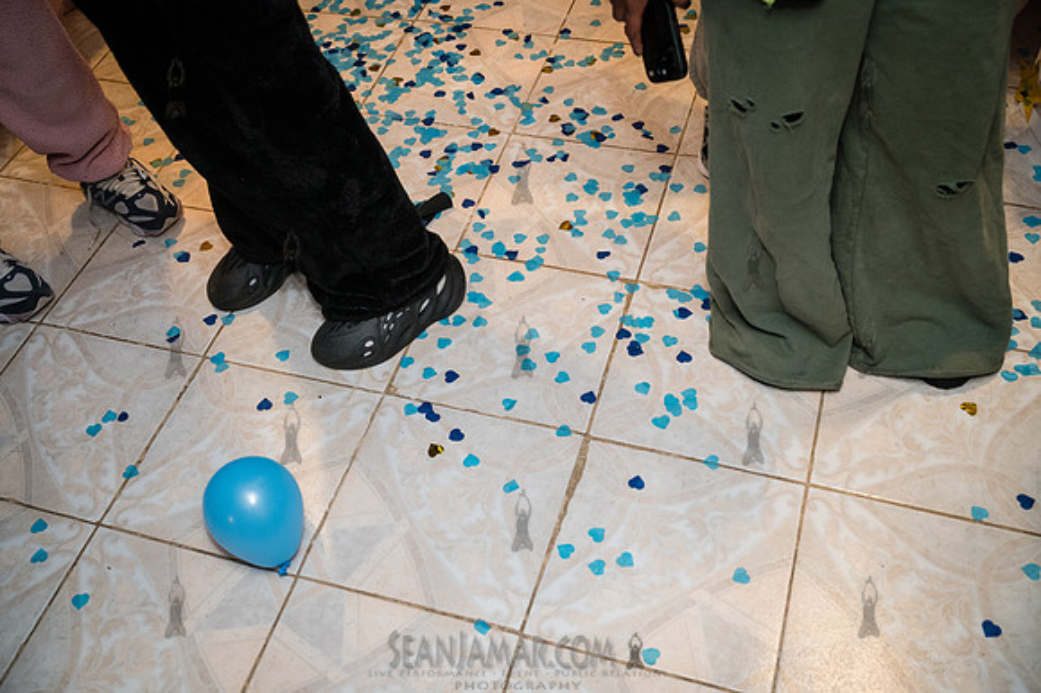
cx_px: 520
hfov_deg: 54.5
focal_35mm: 35
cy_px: 346
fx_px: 1011
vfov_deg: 37.8
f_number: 4
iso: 6400
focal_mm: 35
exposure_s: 1/320
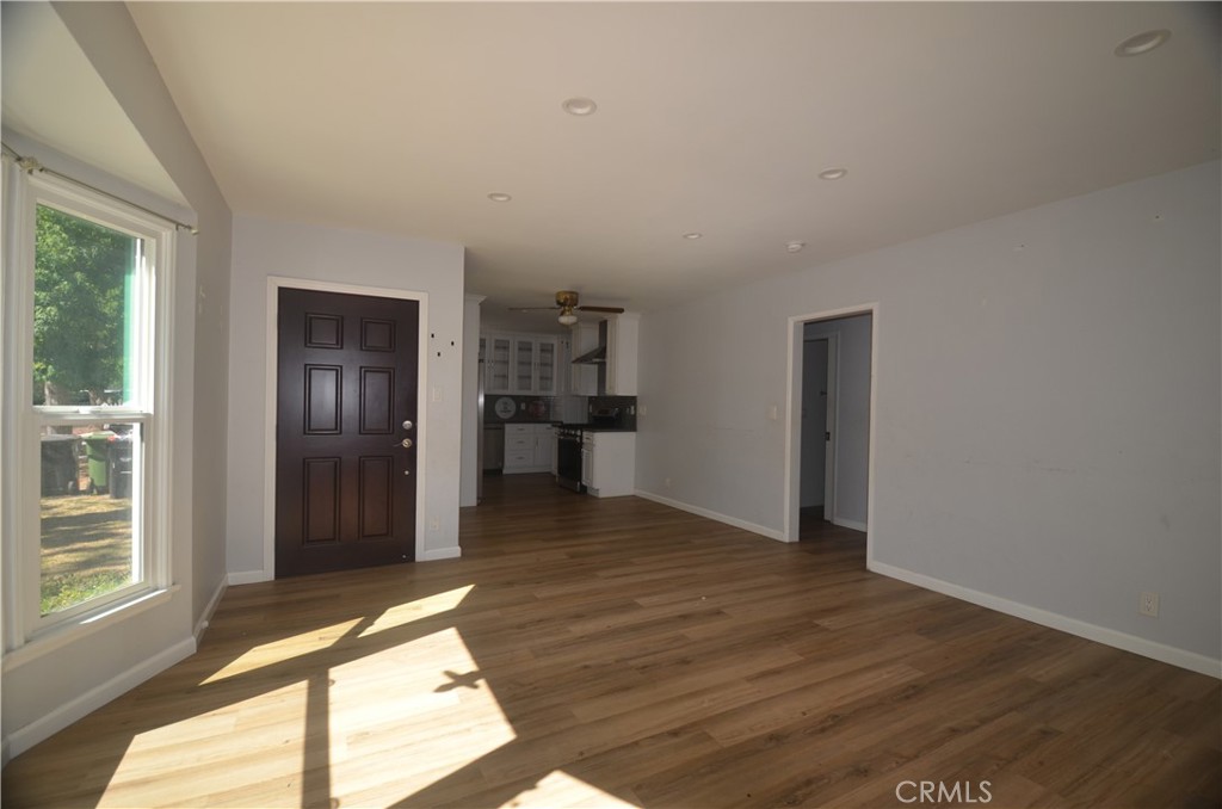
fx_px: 508
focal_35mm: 15
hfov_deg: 100.5
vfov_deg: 77.1
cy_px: 404
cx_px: 611
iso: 200
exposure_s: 1/125
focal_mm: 10
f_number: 3.5
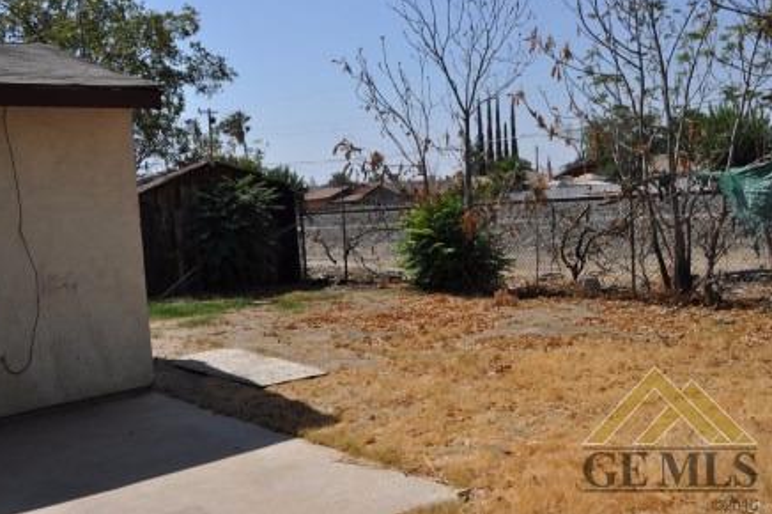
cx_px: 377
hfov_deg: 51.9
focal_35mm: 37
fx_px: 793
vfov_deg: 35.9
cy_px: 255
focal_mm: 24
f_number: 10
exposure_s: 1/400
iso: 200
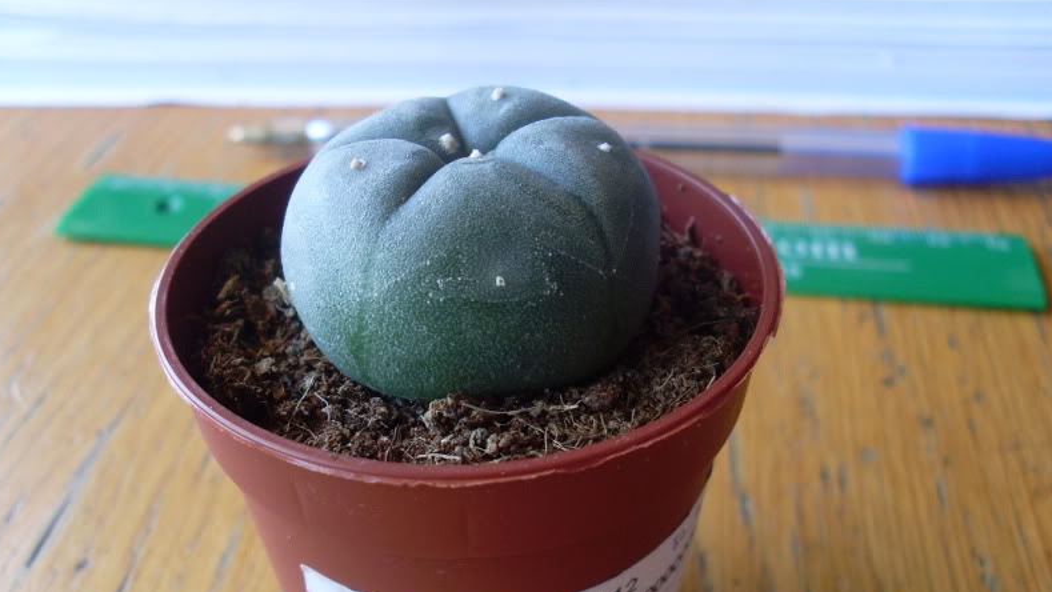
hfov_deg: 48.4
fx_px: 1172
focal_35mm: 42
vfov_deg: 28.3
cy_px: 349
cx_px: 521
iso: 100
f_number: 3
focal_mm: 6.3
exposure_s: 1/60
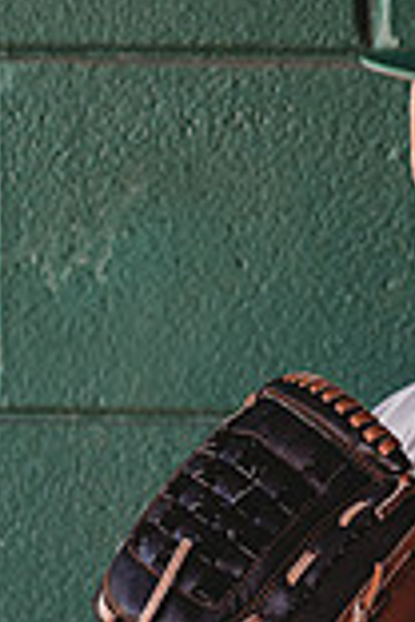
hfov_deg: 5.6
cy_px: 307
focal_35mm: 245
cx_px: 583
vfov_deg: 8.4
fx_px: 4236
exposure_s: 1/250
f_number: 2.8
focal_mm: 85
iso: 200
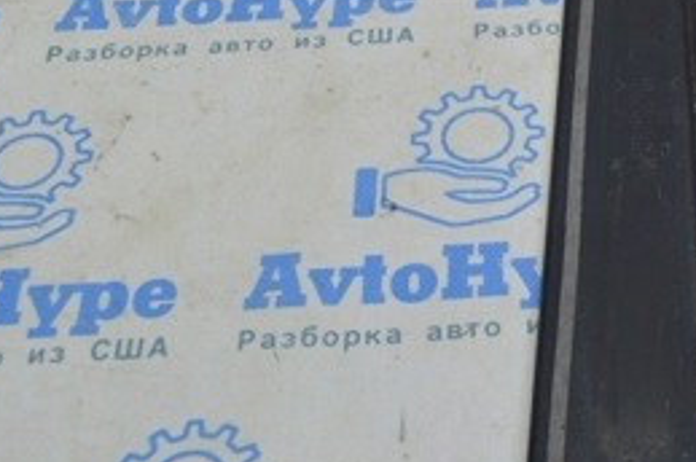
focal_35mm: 85
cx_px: 650
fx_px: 1646
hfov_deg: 23.2
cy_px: 103
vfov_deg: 15.9
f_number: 5.6
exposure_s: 1/40
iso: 400
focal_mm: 23
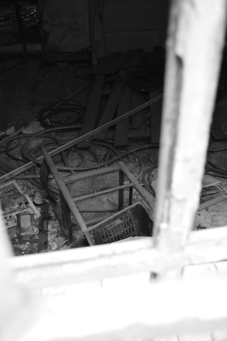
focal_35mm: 36
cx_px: 114
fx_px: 341
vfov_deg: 53.2
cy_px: 170
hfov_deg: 36.8
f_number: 4
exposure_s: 1/10
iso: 200
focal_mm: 24
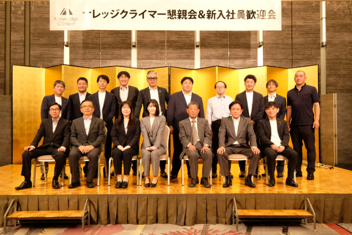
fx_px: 332
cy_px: 118
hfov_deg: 55.8
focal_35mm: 34
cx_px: 176
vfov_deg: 38.9
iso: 3200
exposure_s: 1/125
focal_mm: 22.9
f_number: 7.1
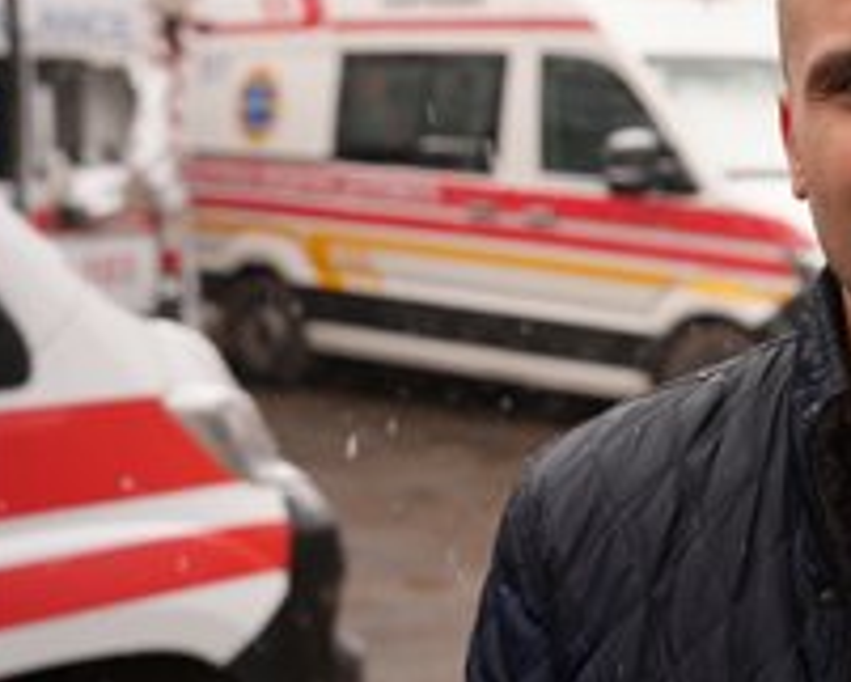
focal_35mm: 69
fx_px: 1739
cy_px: 180
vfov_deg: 22.0
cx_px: 758
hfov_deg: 26.6
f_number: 4
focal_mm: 37
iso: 80
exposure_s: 1/160
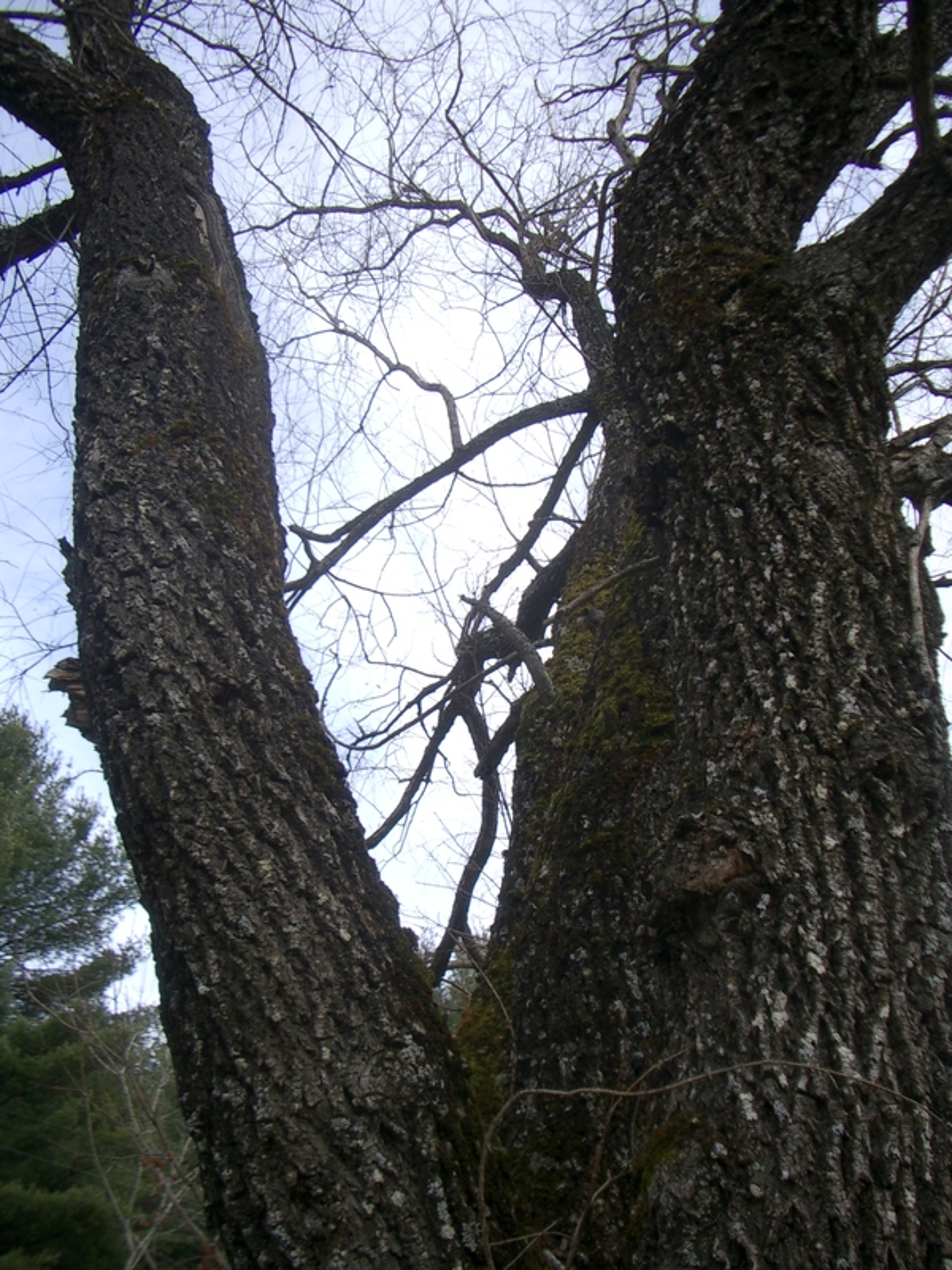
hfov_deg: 40.7
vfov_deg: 52.6
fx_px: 1283
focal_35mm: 35
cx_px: 476
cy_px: 635
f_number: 2.6
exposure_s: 1/250
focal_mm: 5.8
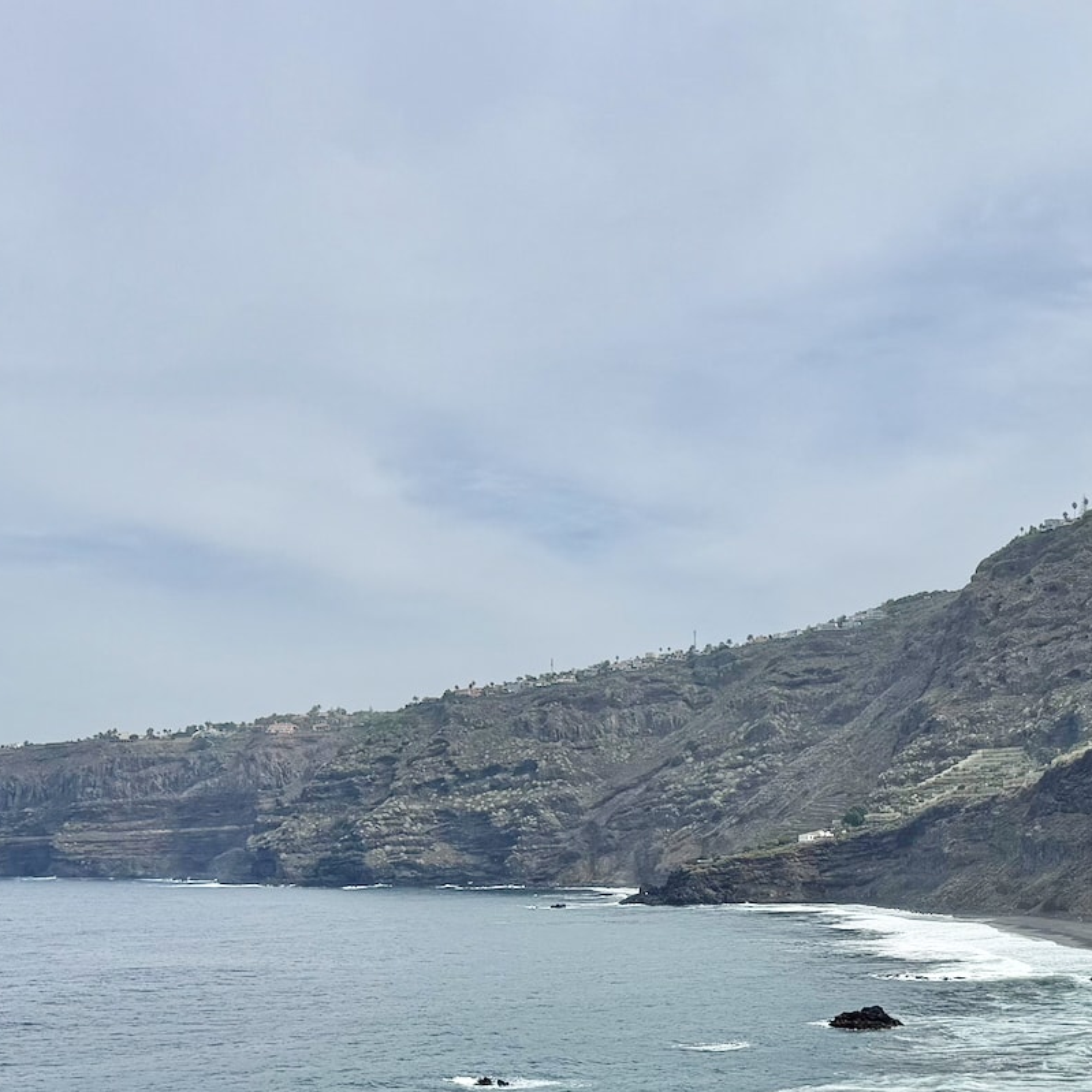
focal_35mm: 51
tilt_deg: -3.2
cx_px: 834
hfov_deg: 32.7
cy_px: 939
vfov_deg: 32.1
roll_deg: -0.5
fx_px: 1820
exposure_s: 1/9091
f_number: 1.78
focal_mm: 6.76
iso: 80
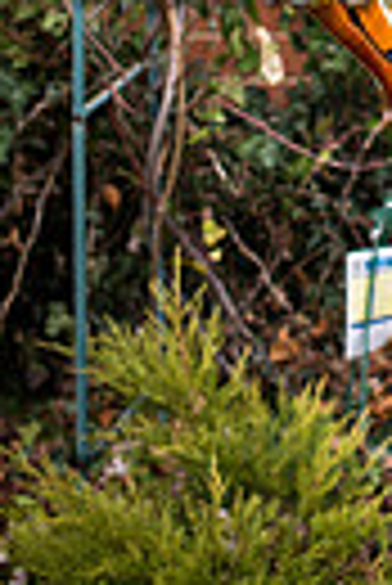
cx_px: 644
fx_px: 2818
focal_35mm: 173
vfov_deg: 11.4
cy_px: -302
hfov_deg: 7.8
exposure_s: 1/100
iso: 200
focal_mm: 50
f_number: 2.8
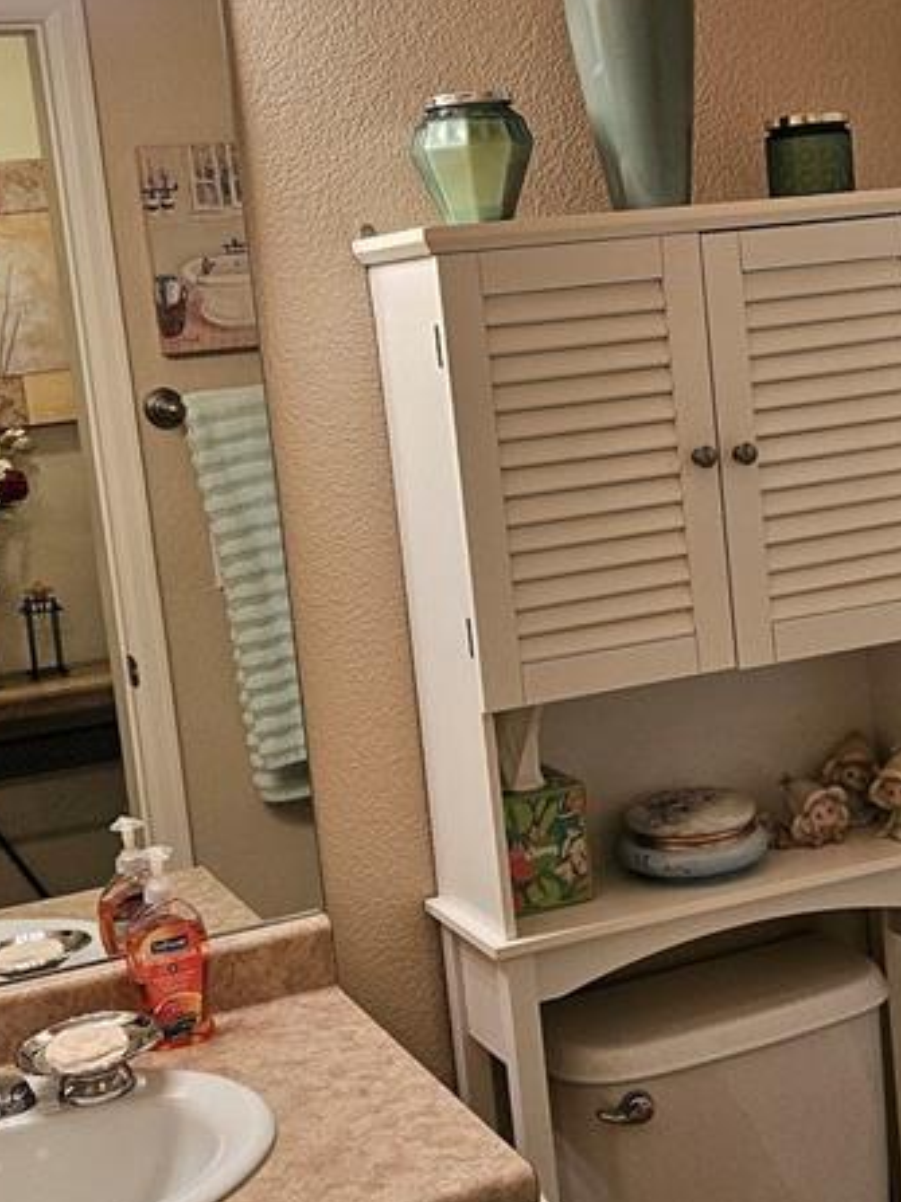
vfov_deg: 33.2
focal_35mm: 58
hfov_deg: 25.1
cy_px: 565
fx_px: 2014
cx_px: 577
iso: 250
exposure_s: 1/120
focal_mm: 5
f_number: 1.8
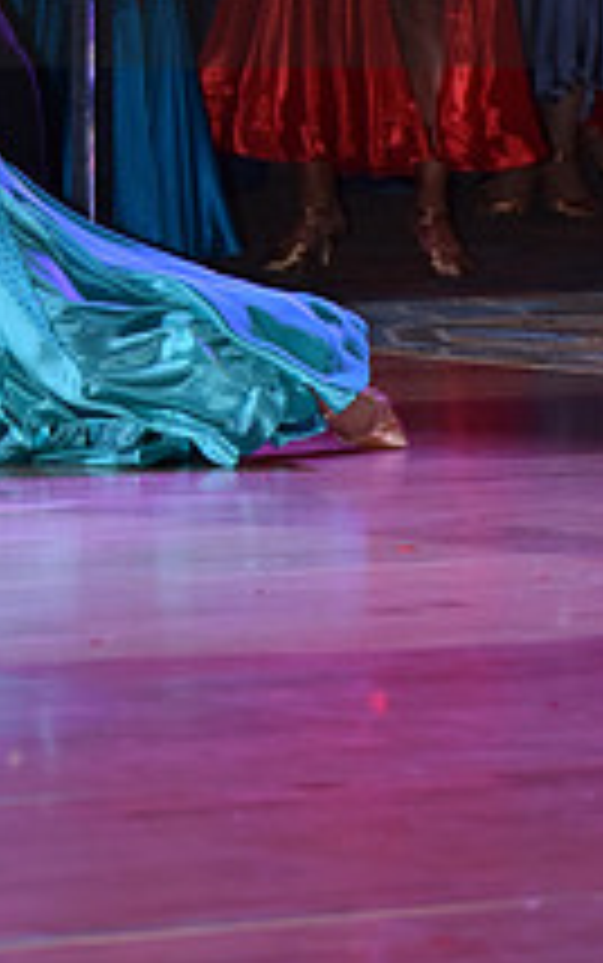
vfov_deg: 3.8
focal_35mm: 553
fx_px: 14521
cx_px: -83
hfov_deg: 2.4
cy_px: -81
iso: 1600
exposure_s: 1/250
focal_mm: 200
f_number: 4
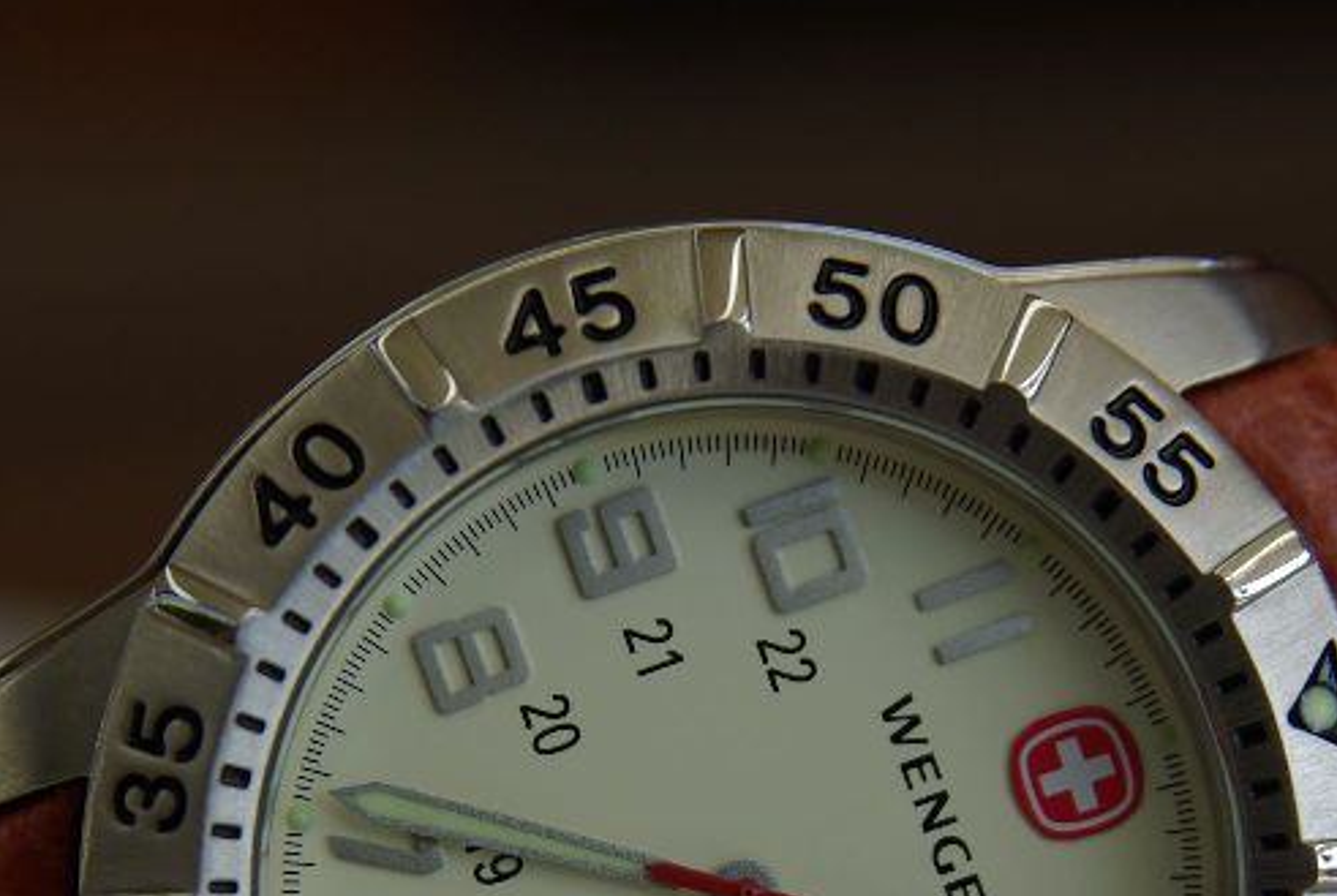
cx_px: 705
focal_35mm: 207
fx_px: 7699
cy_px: 869
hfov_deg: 9.9
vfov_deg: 6.6
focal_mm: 70
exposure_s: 1/200
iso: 100
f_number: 6.3
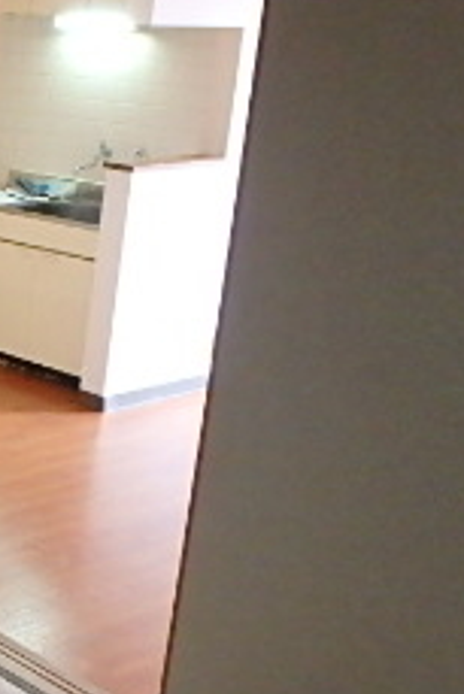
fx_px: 1177
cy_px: 342
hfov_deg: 17.9
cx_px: -367
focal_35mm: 61
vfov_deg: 32.9
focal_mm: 3.7
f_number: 3.5
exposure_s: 1/30
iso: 800
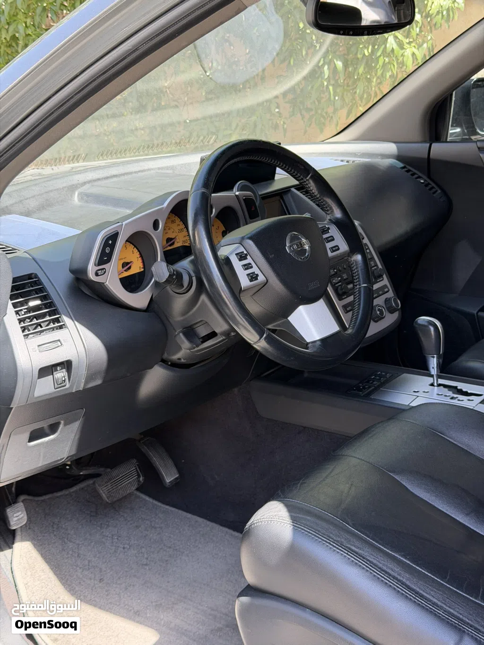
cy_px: 322
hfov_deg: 30.3
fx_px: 895
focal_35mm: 48
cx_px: 242
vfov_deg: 39.7
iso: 80
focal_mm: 6.76
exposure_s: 1/235
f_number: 1.78
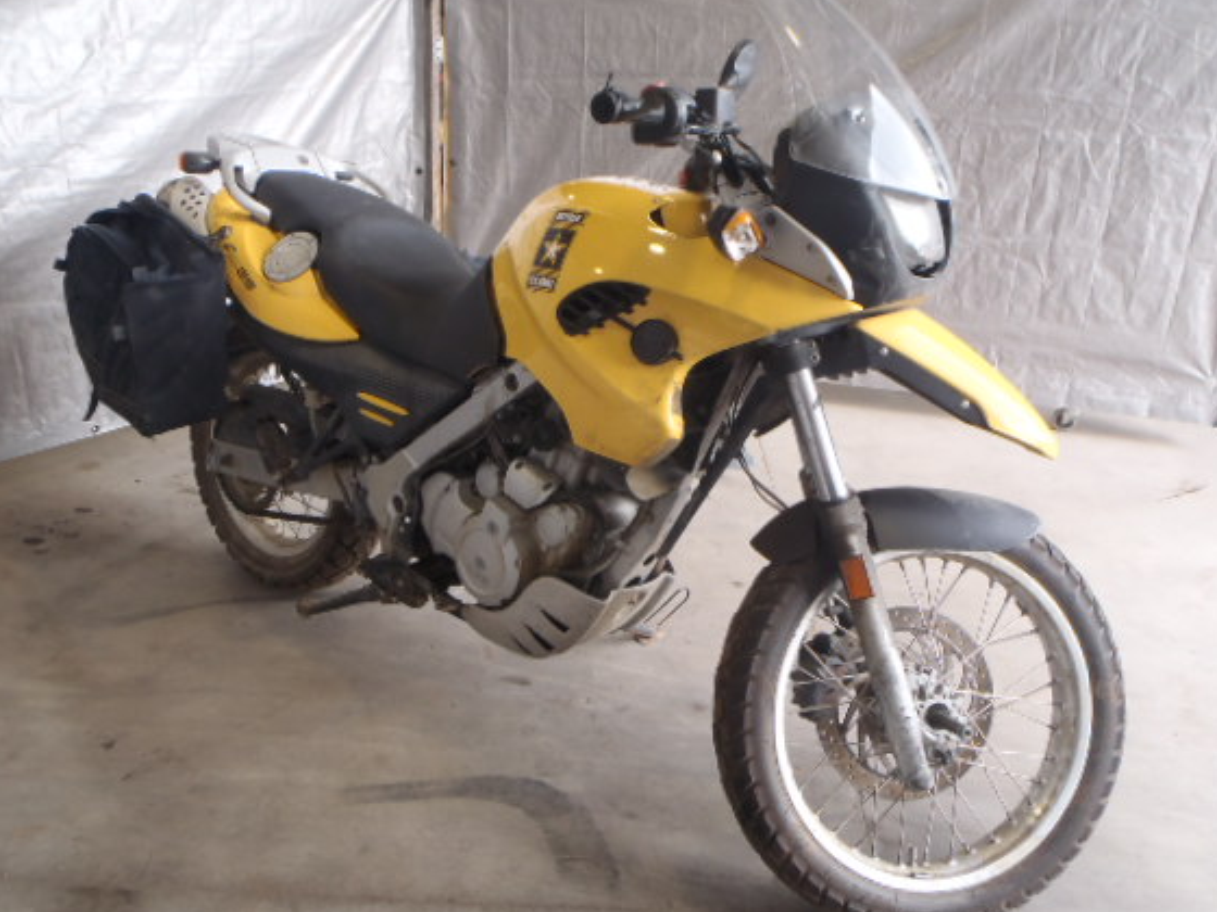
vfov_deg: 44.2
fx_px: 1125
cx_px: 569
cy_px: 439
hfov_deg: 56.8
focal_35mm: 32
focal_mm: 5
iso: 100
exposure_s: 1/40
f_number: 3.5
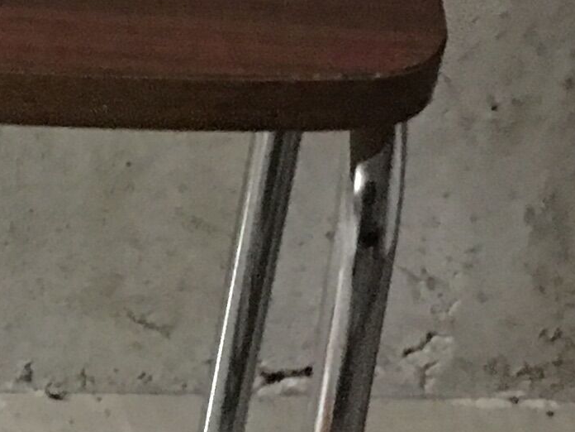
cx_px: -241
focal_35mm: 168
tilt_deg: -41.3
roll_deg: -2.9
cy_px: 722
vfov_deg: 8.6
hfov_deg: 11.4
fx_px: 2791
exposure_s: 1/4
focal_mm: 4.15
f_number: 2.2
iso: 125
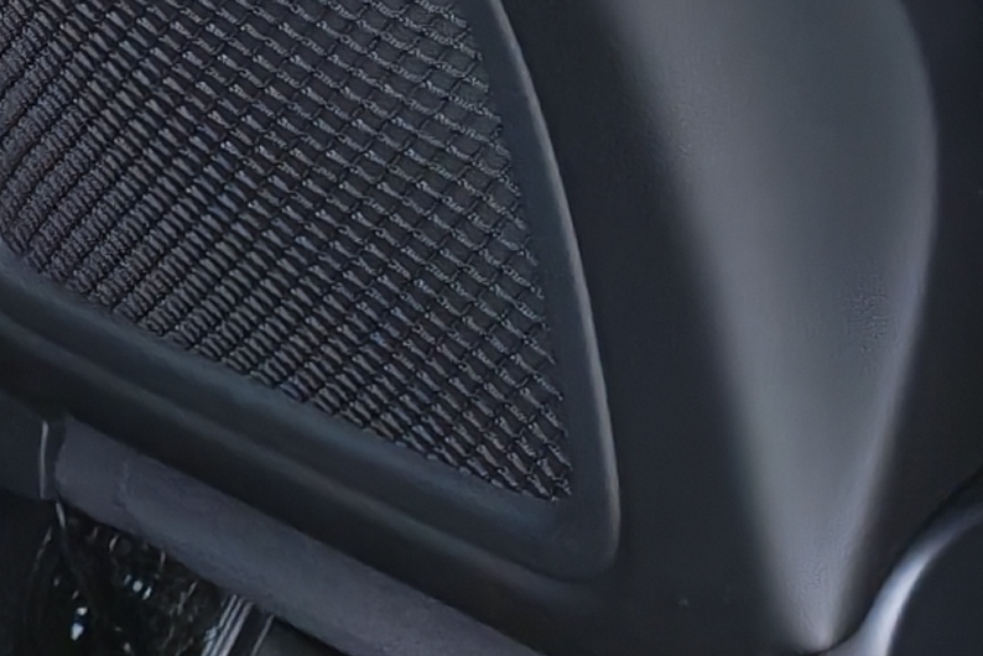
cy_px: -600
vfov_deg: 7.5
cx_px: -334
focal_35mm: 177
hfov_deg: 11.3
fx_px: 4835
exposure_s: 1/100
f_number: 1.9
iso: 773
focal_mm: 6.12
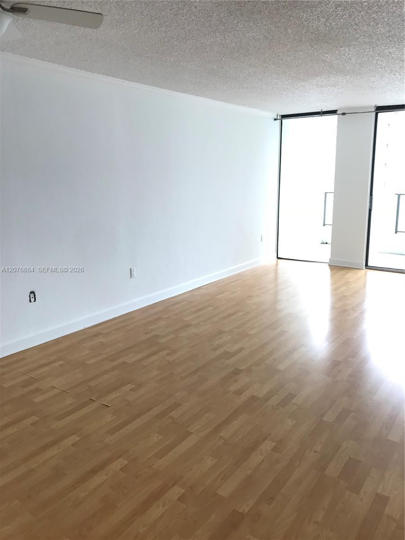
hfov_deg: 49.7
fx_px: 437
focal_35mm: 28
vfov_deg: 63.4
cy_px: 270
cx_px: 202
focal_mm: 3.99
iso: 40
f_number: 1.8
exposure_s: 1/120
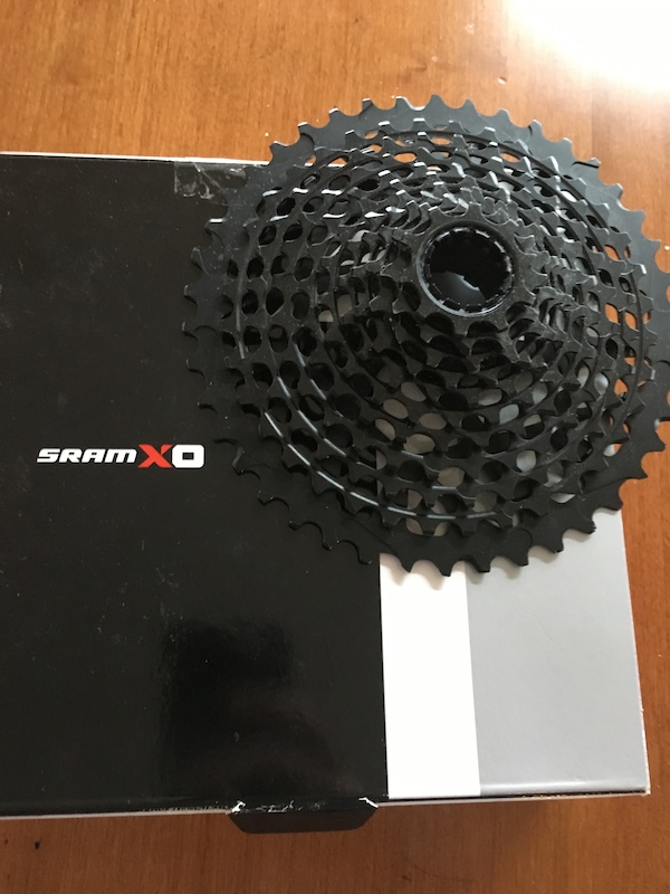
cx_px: 335
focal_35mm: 29
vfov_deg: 61.7
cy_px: 447
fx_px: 748
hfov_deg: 48.2
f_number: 2.2
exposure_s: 1/15
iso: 200
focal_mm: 4.15
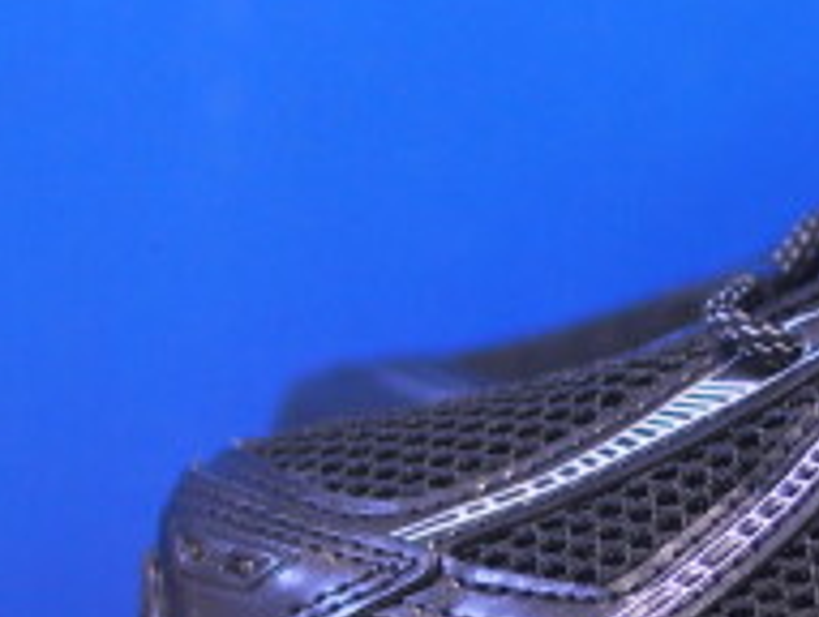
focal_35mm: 301
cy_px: 66
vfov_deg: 4.9
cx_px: 1299
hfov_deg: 6.5
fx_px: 7135
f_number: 2.2
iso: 250
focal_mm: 50
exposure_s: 1/320
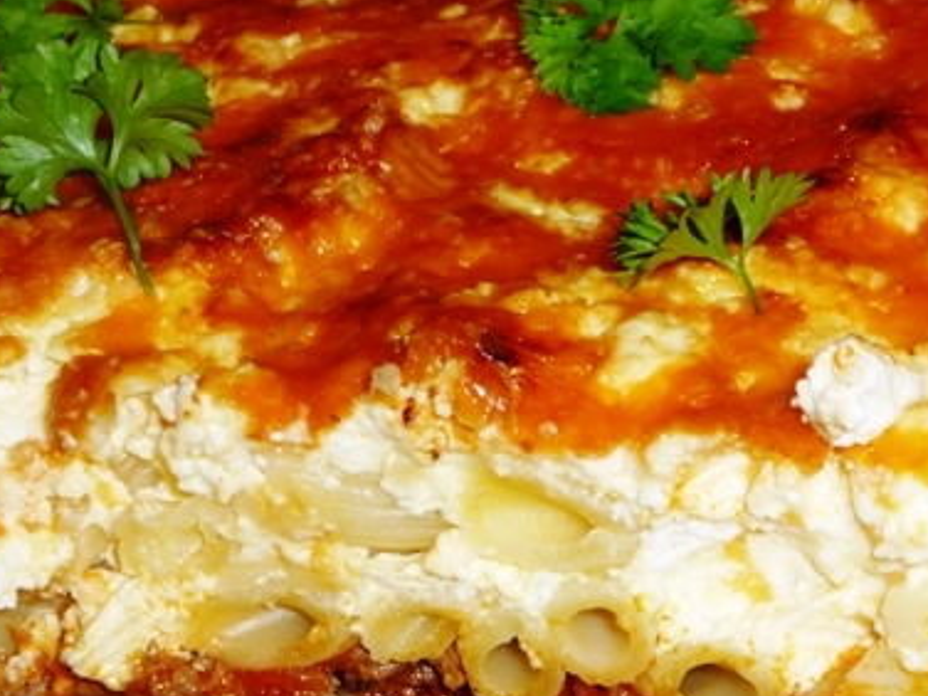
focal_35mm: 131
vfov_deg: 11.3
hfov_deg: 15.0
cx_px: 716
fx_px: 3512
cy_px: 553
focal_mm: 13.1
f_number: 4.6
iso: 100
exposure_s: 1/40
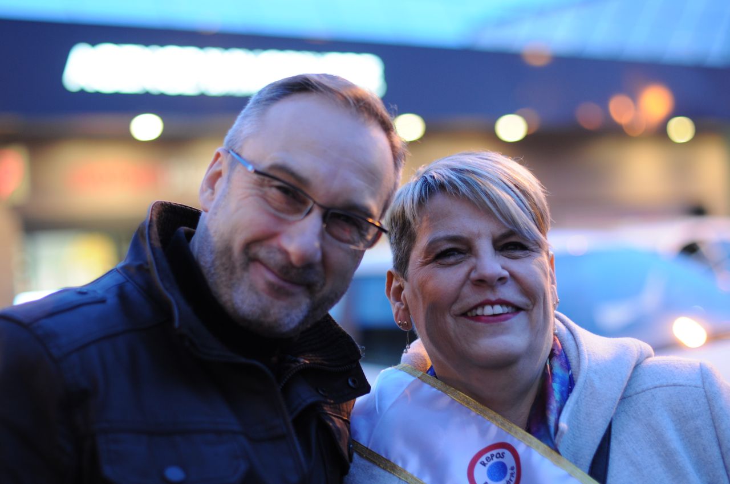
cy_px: 242
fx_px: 1519
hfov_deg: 27.0
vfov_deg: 18.1
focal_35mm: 75
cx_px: 365
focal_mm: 50
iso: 400
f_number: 1.8
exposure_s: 1/40
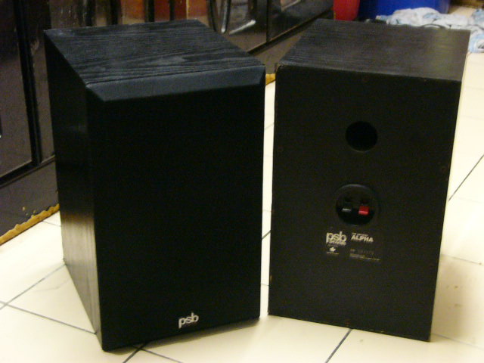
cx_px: 242
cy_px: 182
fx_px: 825
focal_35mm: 59
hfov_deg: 32.7
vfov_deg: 24.8
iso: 400
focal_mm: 7.8
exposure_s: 1/8
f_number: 2.8
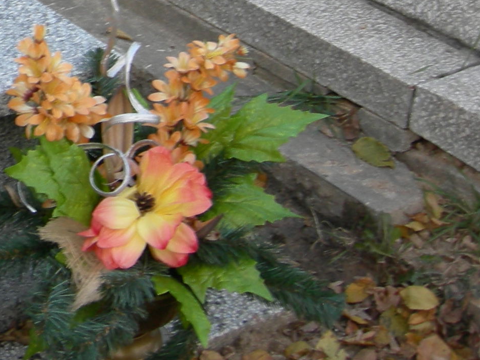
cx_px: -157
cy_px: -119
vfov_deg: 14.3
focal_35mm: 99
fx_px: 1373
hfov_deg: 18.4
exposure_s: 1/45.6
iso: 64
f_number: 2.7
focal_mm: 7.5
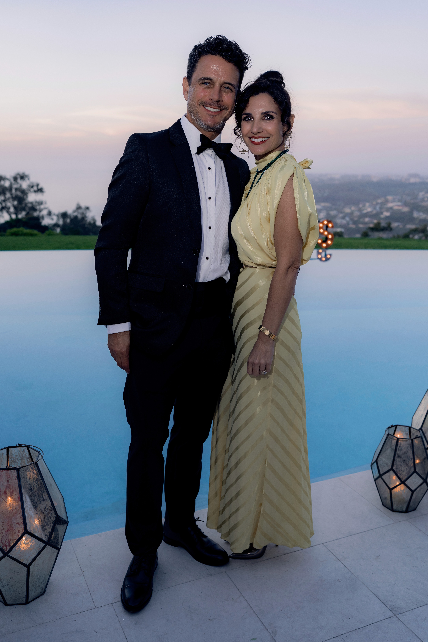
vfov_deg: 54.4
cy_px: 321
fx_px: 624
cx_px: 214
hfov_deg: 37.9
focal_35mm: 35
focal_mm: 35
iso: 200
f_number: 4
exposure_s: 1/125
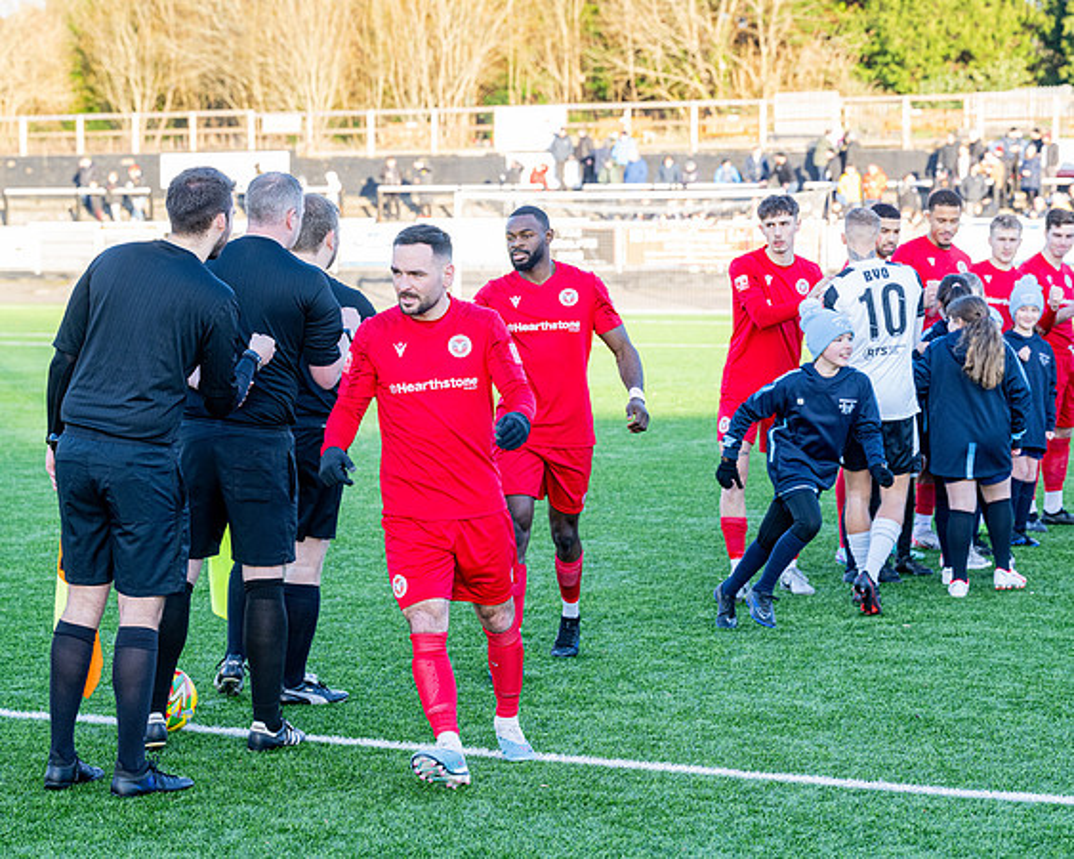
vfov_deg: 15.9
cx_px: 537
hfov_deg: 19.8
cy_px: 430
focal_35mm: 97
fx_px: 3077
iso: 1000
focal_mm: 86
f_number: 5
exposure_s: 1/500
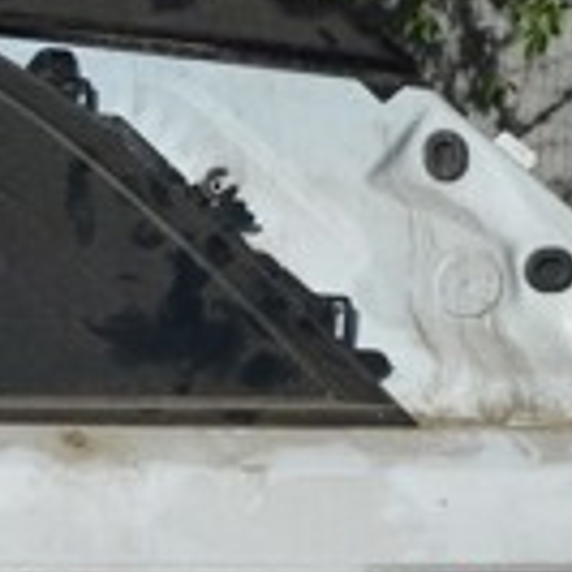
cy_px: 712
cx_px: -275
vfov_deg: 12.1
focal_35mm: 141
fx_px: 2637
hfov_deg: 11.9
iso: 100
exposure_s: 1/400
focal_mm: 23
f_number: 10
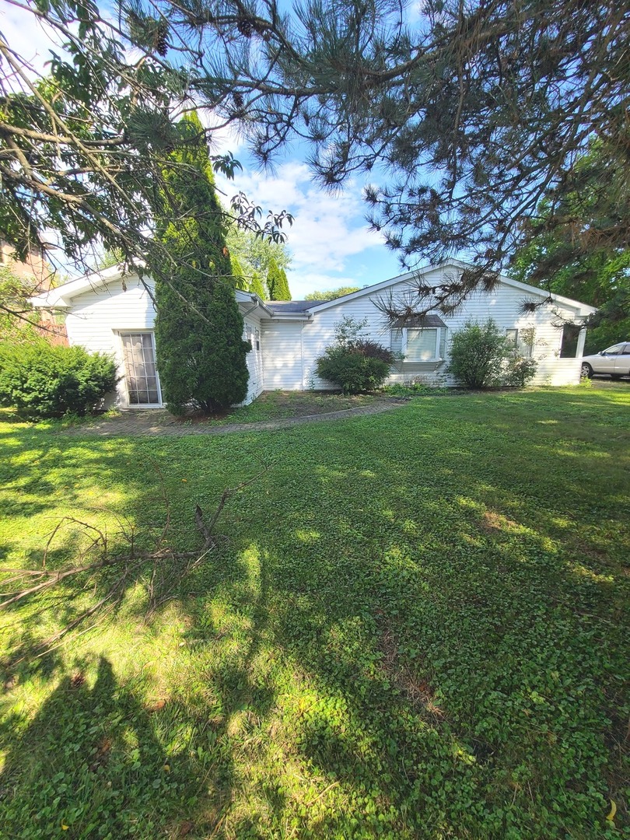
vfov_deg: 106.2
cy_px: 420
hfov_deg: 89.9
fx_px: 315
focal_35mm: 13
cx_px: 315
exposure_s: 1/553
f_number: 2.2
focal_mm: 2.2
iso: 50
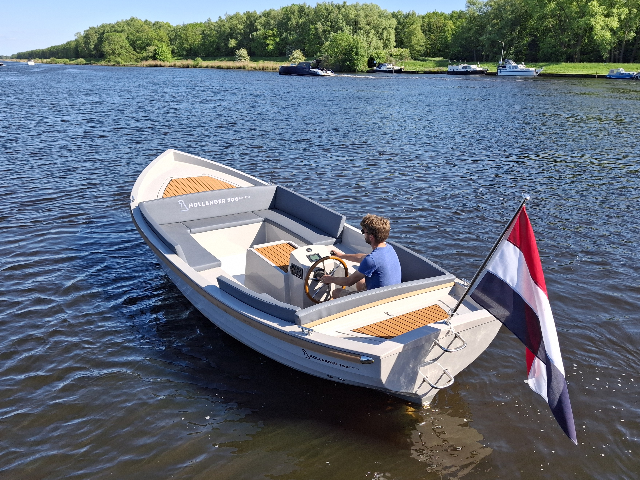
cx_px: 336
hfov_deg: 61.6
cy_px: 253
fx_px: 536
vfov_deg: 48.2
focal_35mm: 29
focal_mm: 4.69
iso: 25
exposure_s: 1/822
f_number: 1.8
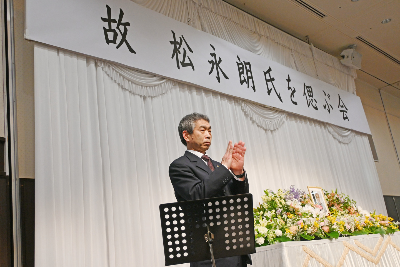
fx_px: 433
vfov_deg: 34.2
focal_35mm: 39
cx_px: 200
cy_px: 134
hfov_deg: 49.6
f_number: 4.5
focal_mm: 26
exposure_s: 1/125
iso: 1100
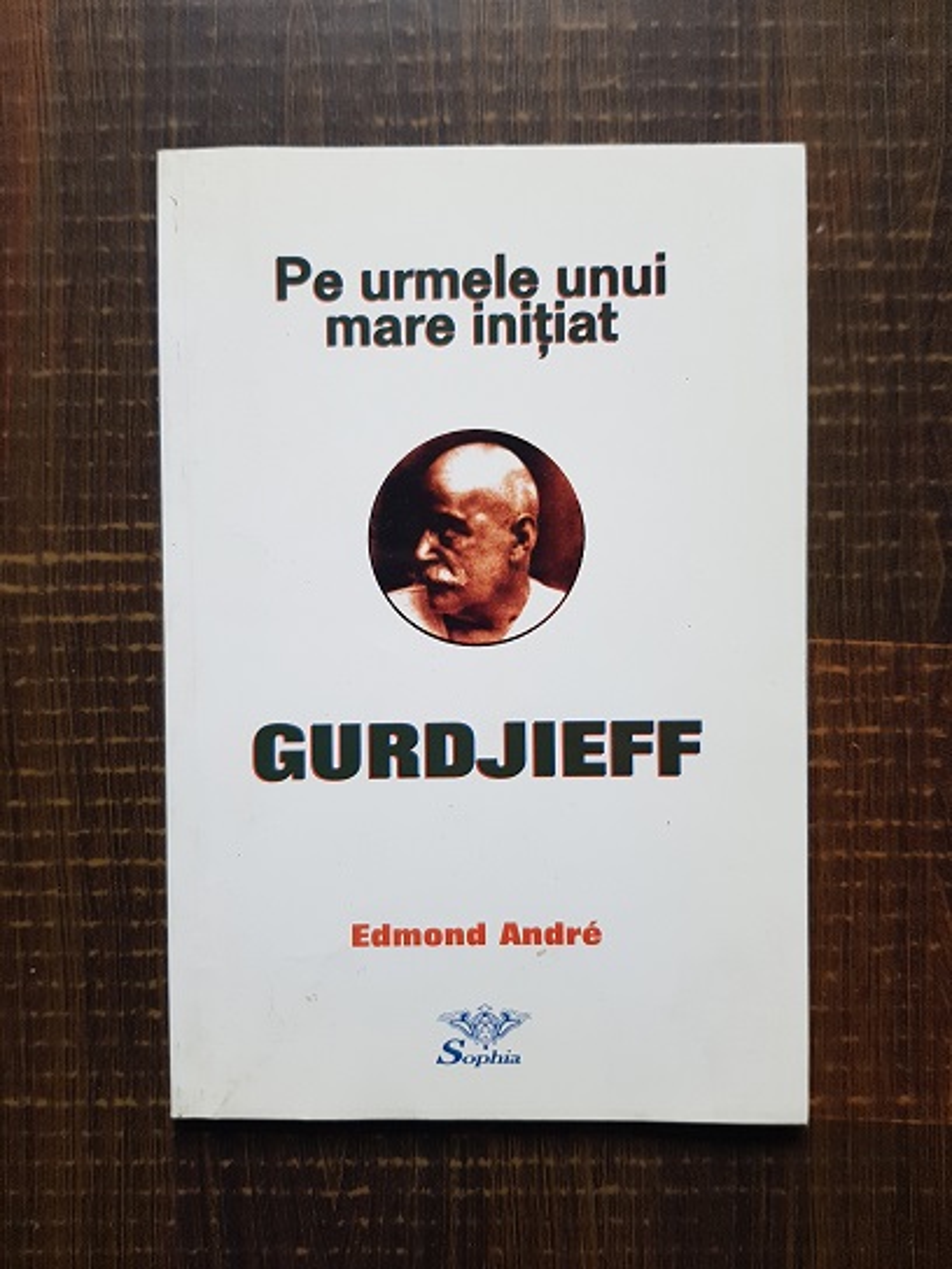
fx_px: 953
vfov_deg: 67.3
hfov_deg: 53.1
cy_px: 634
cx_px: 476
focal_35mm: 26
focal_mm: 4.3
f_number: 1.7
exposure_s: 1/25
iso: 200
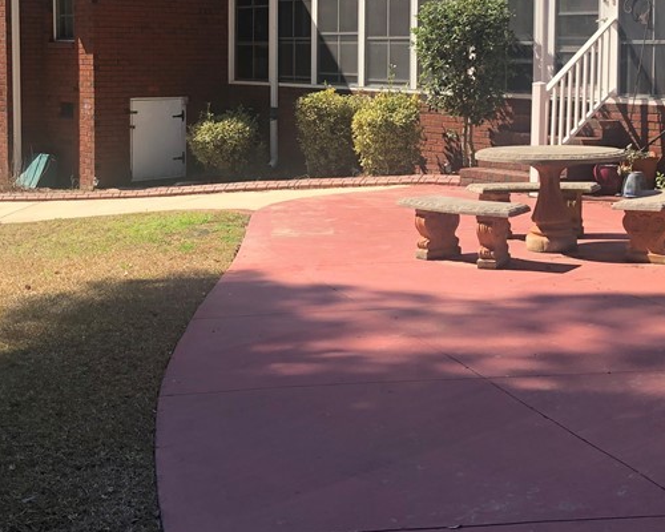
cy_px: 77
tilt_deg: -2.2
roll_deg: +0.1
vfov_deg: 26.4
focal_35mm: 56
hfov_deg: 33.5
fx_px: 1102
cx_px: 293
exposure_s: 1/906
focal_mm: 4
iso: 20
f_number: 1.8
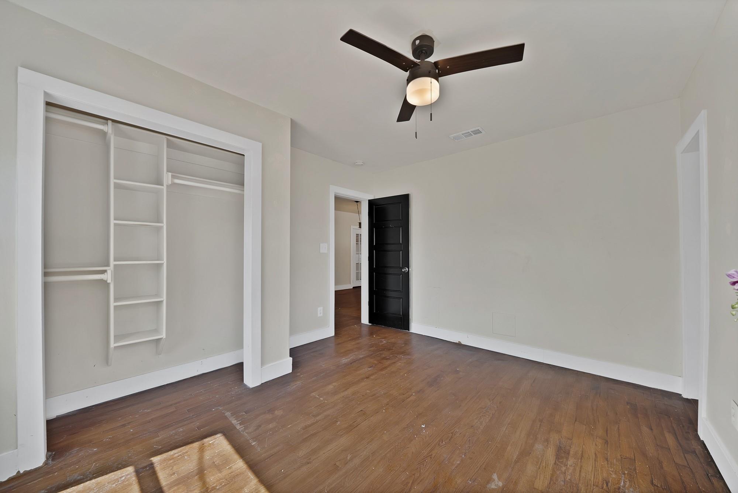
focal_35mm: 12
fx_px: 246
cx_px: 369
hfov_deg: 112.6
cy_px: 246
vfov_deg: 90.1
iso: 640
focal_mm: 12
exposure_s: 1/6
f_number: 9
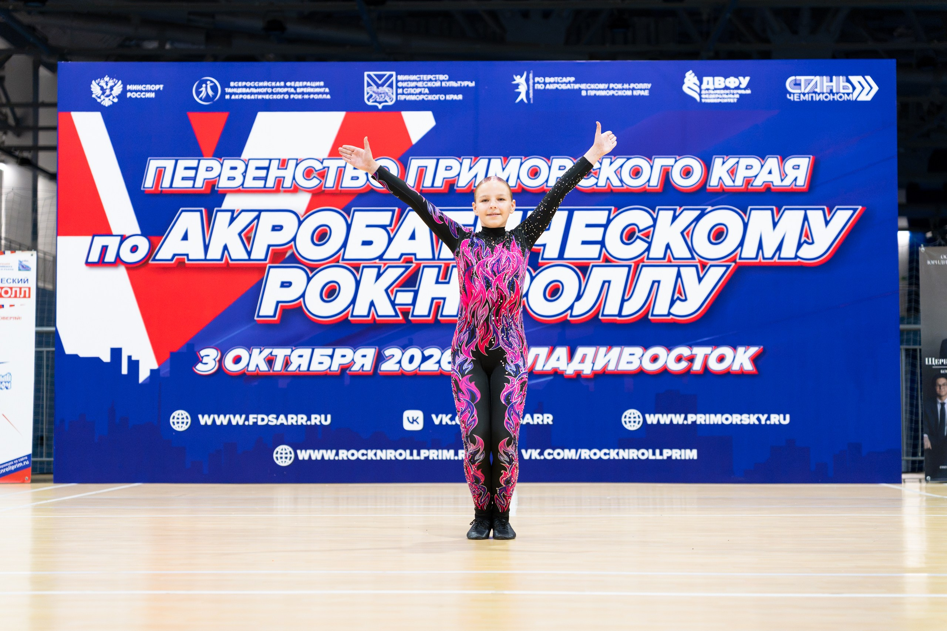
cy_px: 316
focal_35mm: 71
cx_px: 474
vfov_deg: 19.2
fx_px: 1869
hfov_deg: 28.4
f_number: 2.8
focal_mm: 70
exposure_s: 1/640
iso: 3200
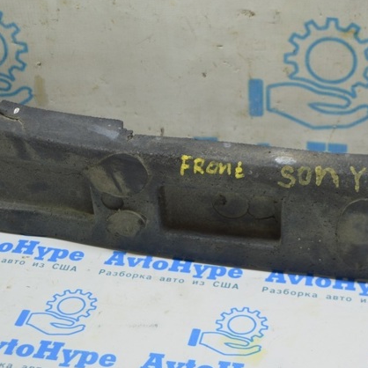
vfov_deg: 23.4
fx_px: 890
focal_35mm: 74
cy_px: 183
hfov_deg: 23.2
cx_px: 254
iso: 400
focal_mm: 38
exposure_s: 1/20
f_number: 5.6
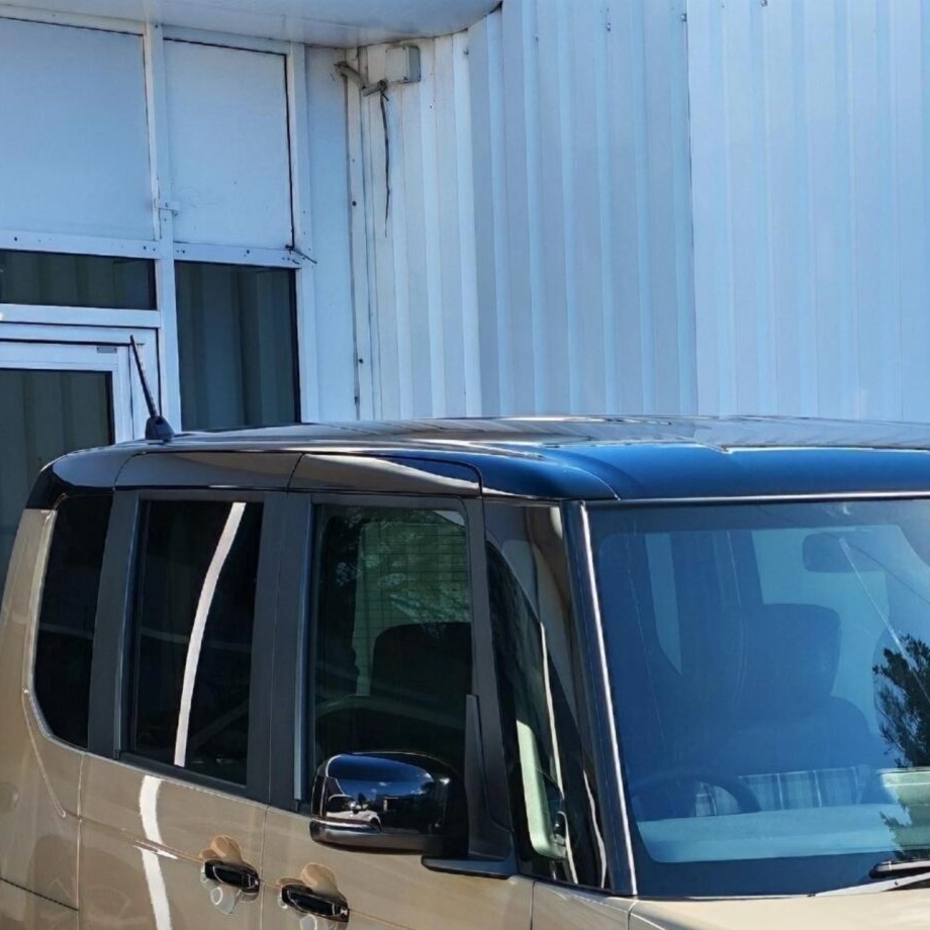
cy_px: 969
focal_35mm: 118
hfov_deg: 14.7
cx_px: 733
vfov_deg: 14.5
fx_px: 3587
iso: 50
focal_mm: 6.12
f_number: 1.9
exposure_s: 1/270
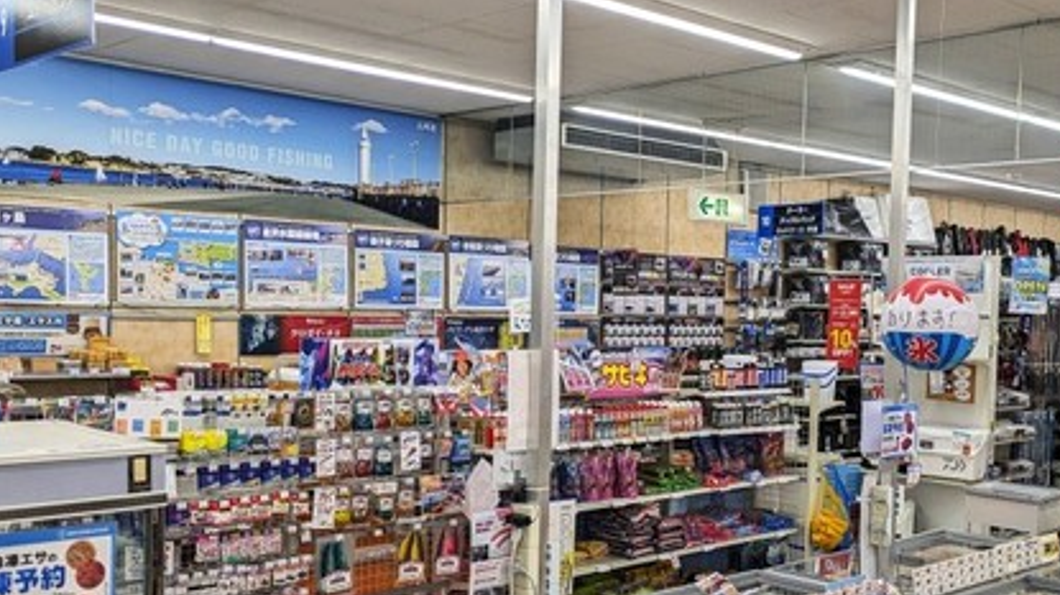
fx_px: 1180
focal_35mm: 42
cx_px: 564
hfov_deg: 48.3
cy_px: 363
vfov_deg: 28.2
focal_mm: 5.43
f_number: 1.89
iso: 45
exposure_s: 1/150
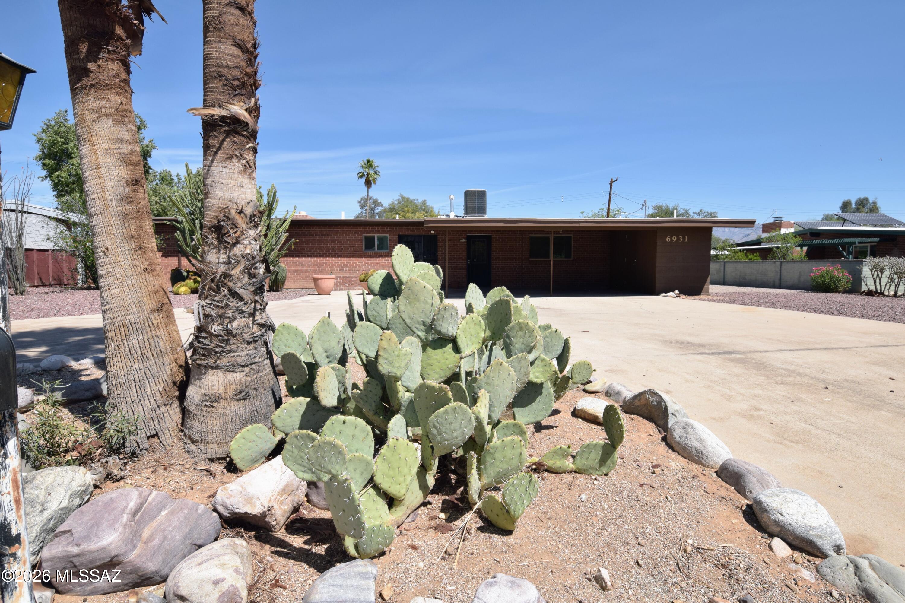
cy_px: 302
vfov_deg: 67.4
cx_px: 452
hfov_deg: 90.0
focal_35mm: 18
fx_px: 452
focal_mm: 12
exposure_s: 1/800
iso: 400
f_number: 9
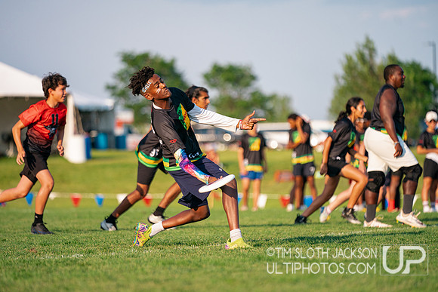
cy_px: 146
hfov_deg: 10.3
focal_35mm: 200
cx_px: 219
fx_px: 2434
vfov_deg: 6.9
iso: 500
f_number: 2.8
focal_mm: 200
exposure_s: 1/4000
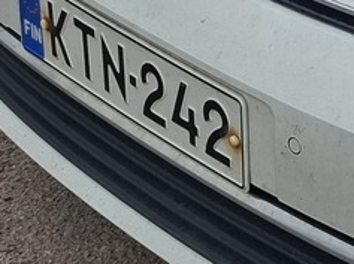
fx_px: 1430
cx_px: 760
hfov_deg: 12.1
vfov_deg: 10.1
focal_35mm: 140
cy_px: -176
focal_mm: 5.54
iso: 50
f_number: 1.8
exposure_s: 1/887
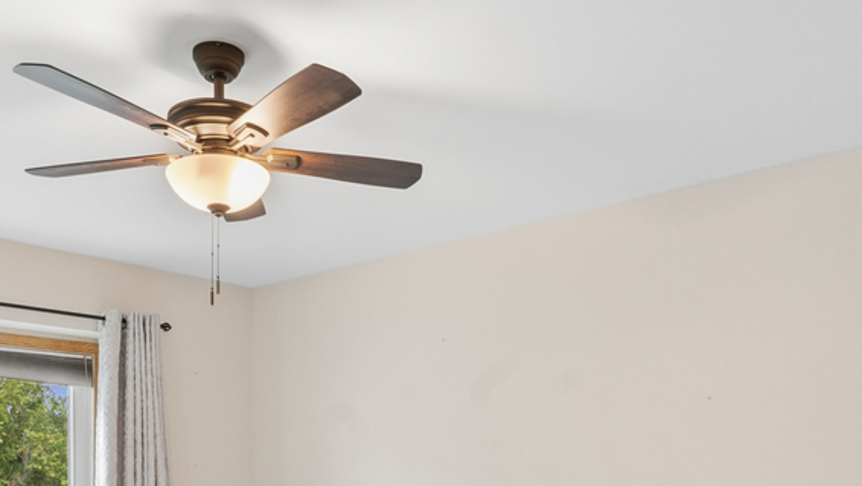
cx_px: 400
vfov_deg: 28.5
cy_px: 491
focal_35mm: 39
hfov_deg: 51.5
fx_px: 892
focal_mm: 13
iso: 400
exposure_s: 1/8
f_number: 8
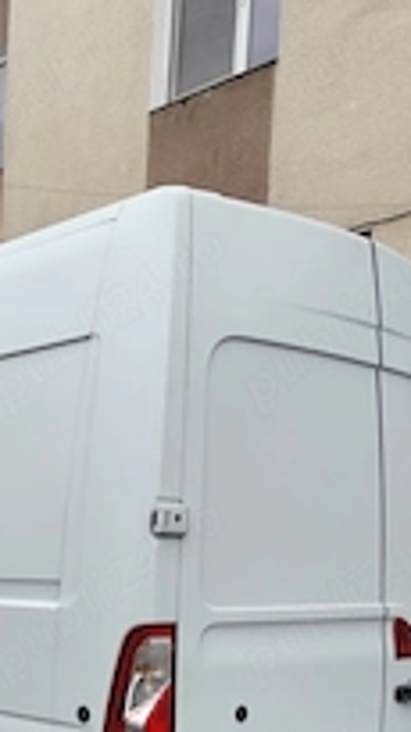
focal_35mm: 49
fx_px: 951
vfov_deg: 39.3
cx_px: -18
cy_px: 650
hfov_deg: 23.2
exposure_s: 1/231
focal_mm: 6.19
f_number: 1.65
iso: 50
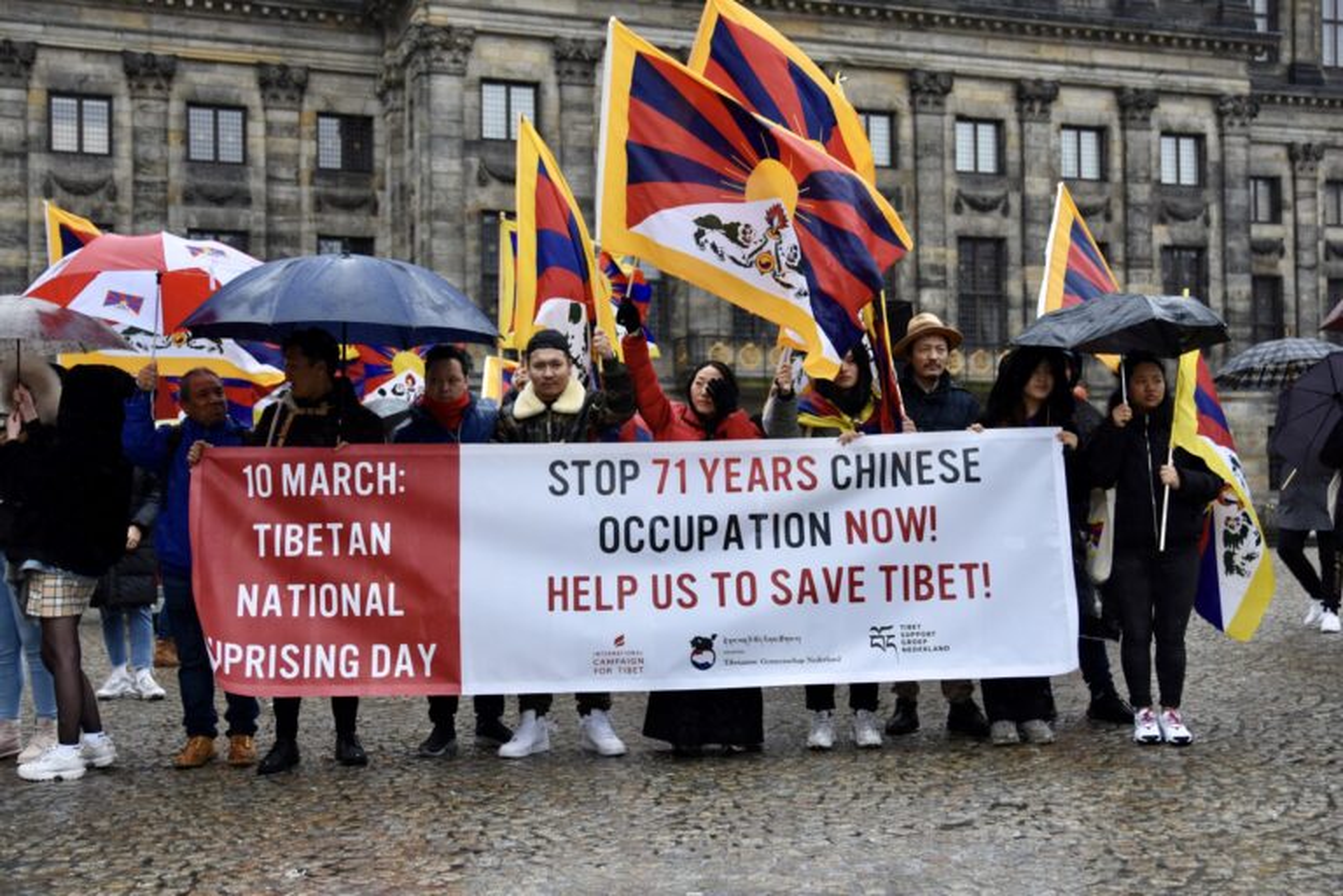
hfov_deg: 45.0
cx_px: 672
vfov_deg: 30.8
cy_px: 448
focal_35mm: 44
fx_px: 1623
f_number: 3.2
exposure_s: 1/640
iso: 400
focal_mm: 29
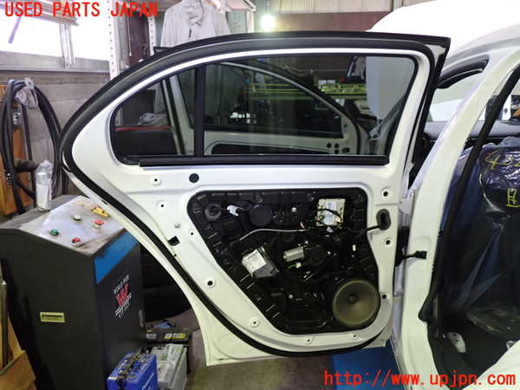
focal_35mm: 30
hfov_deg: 60.0
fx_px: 451
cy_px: 195
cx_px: 260
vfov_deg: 46.8
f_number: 2.3
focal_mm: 5.4
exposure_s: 1/30
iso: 320
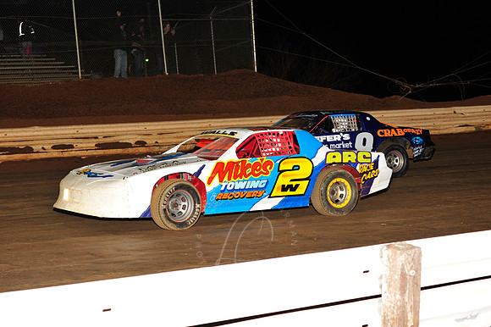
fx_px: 1254
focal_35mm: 92
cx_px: 246
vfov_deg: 14.8
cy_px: 164
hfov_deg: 22.2
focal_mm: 92
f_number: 6.3
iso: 800
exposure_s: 1/250
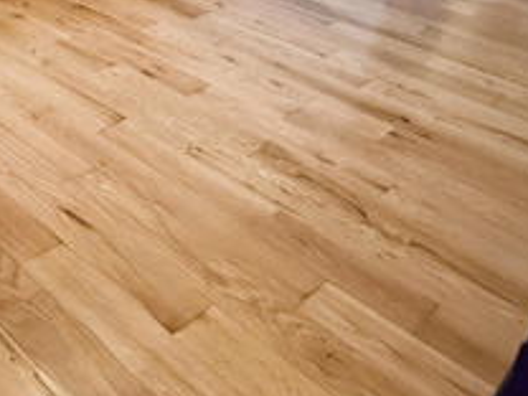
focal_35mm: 45
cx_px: -32
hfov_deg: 36.5
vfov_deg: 29.1
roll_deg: -1.5
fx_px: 686
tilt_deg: -18.0
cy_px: -41
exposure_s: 1/120
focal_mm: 2.22
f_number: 2.2
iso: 640
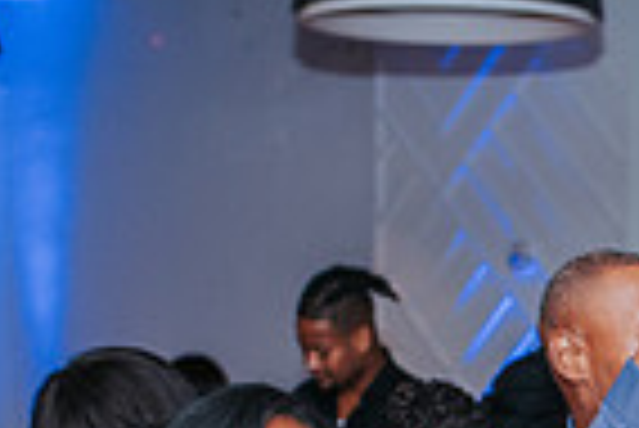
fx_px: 2541
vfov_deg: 9.3
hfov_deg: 13.7
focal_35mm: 143
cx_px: 886
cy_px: 714
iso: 1400
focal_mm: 35
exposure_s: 1/200
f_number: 3.5
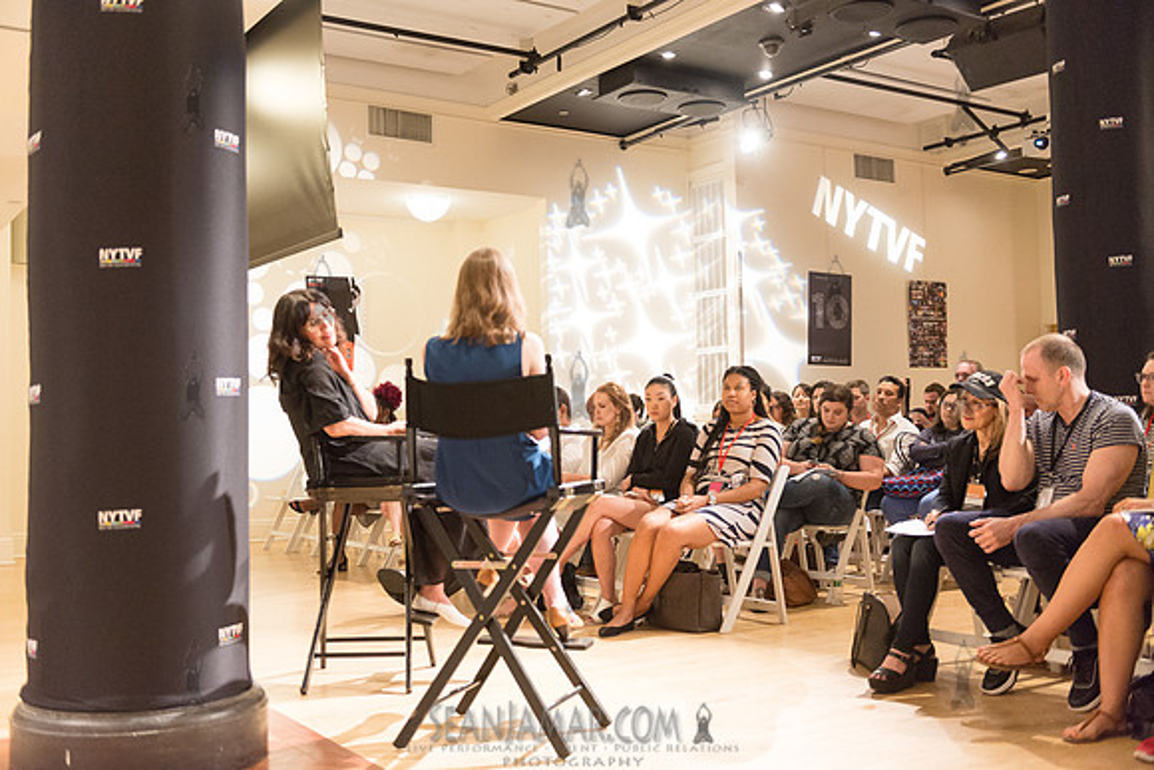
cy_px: 385
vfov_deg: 36.9
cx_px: 577
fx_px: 1154
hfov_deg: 53.1
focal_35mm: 36
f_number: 2.8
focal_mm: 36
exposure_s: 1/200
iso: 4000
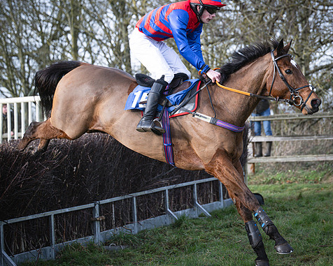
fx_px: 1065
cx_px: 220
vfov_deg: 14.3
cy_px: 106
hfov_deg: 17.7
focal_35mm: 108
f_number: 2.8
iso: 400
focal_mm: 70
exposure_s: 1/2000
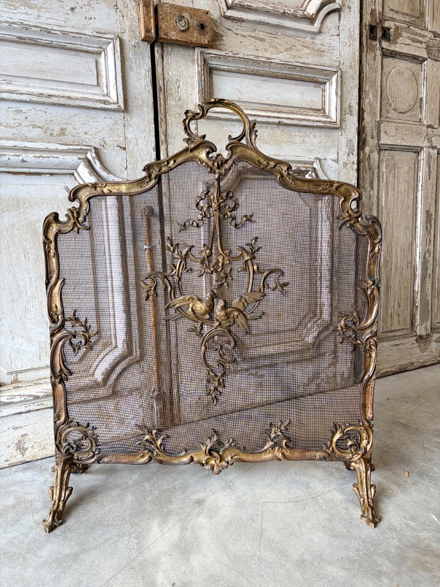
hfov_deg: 53.1
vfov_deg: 67.3
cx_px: 220
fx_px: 441
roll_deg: +0.2
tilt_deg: -12.0
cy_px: 294
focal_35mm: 26
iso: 80
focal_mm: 5.96
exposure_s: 1/50
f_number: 1.6
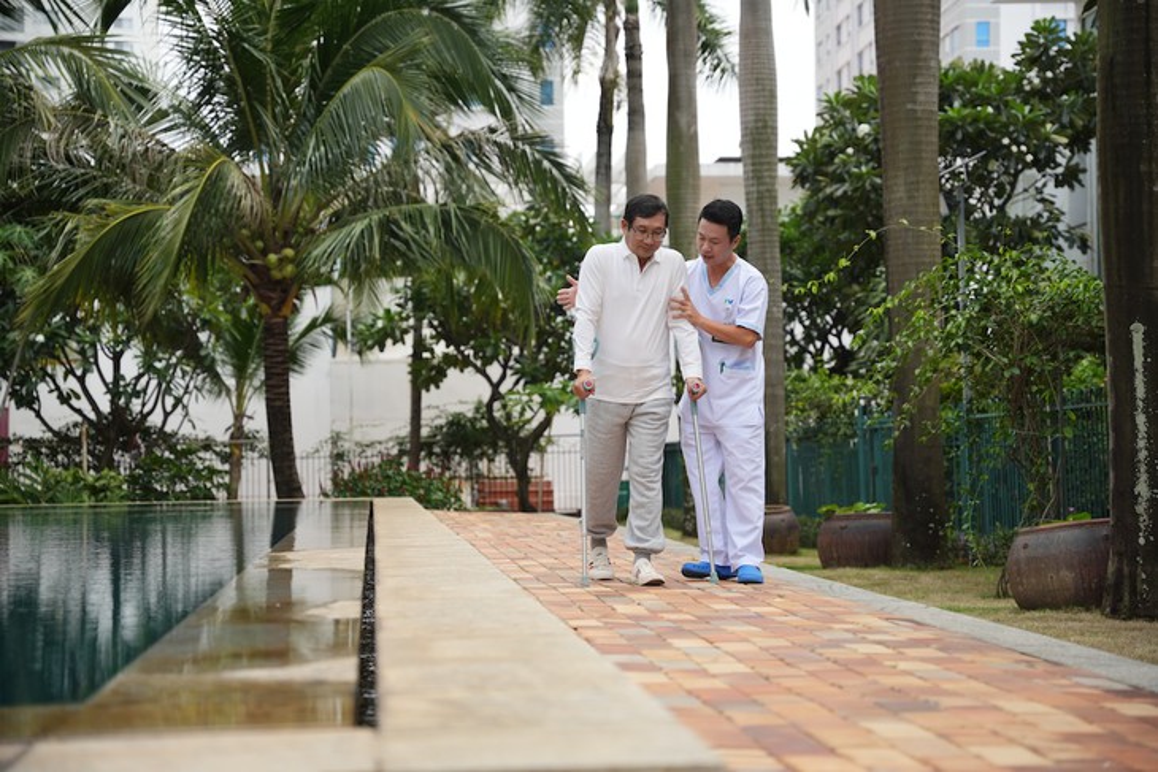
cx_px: 579
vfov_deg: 20.7
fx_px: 2117
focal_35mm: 66
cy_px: 386
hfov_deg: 30.6
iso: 125
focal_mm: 65.8
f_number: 2.8
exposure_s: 1/800
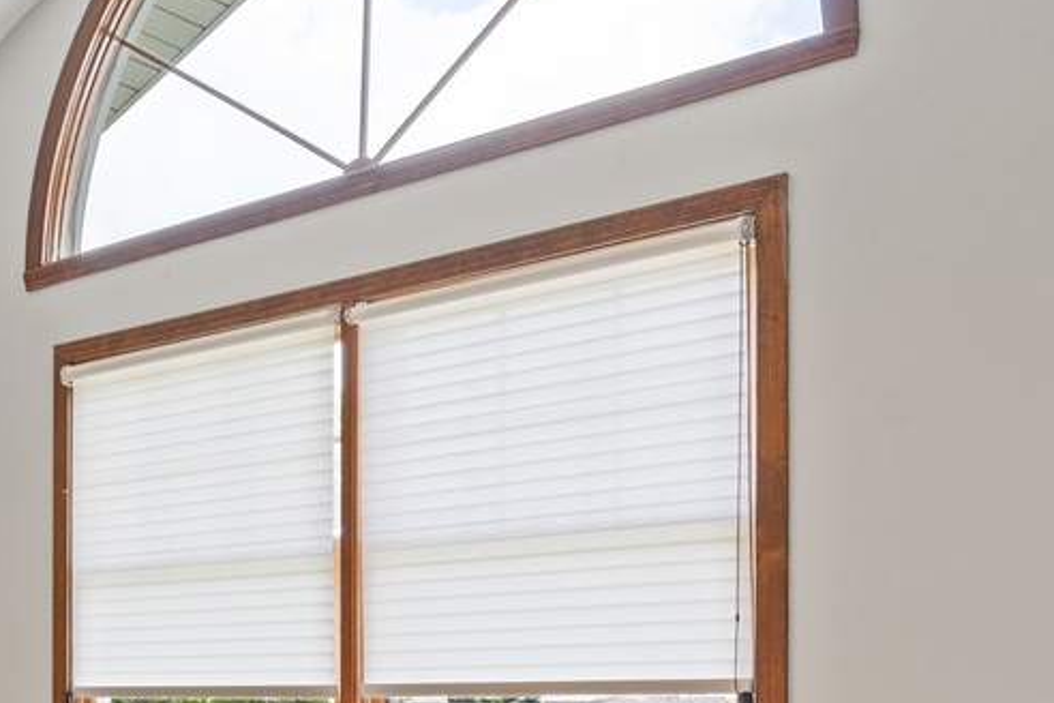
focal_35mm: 56
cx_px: -124
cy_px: 682
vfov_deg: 23.3
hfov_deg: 31.4
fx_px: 1639
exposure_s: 1/2
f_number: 8
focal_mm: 17
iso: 200
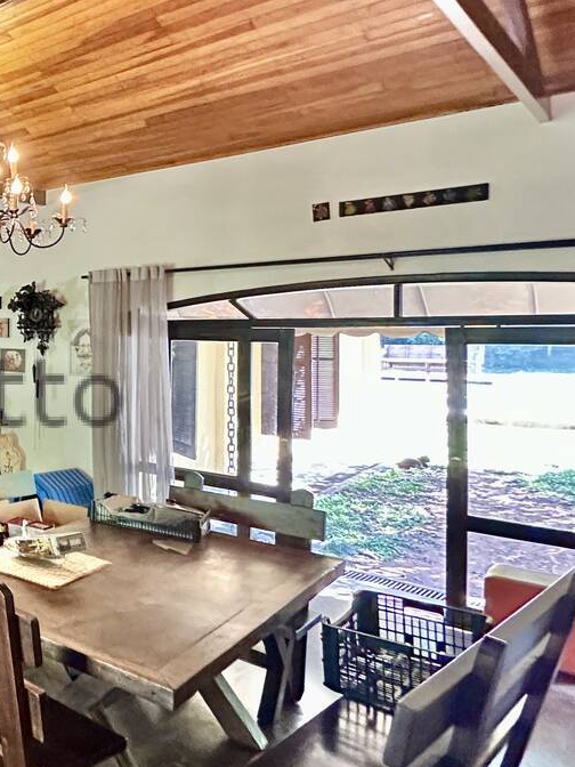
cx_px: -226
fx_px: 664
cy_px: 332
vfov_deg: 59.7
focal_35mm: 30
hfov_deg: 31.5
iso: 640
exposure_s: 1/60
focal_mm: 2.22
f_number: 2.2
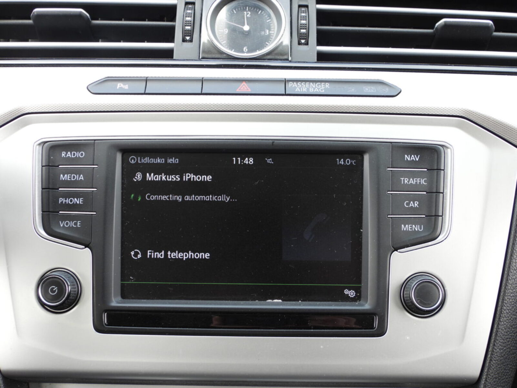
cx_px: 258
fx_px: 657
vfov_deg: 32.9
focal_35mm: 44
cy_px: 194
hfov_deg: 42.9
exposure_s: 1/60
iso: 100
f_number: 3.2
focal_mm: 7.9
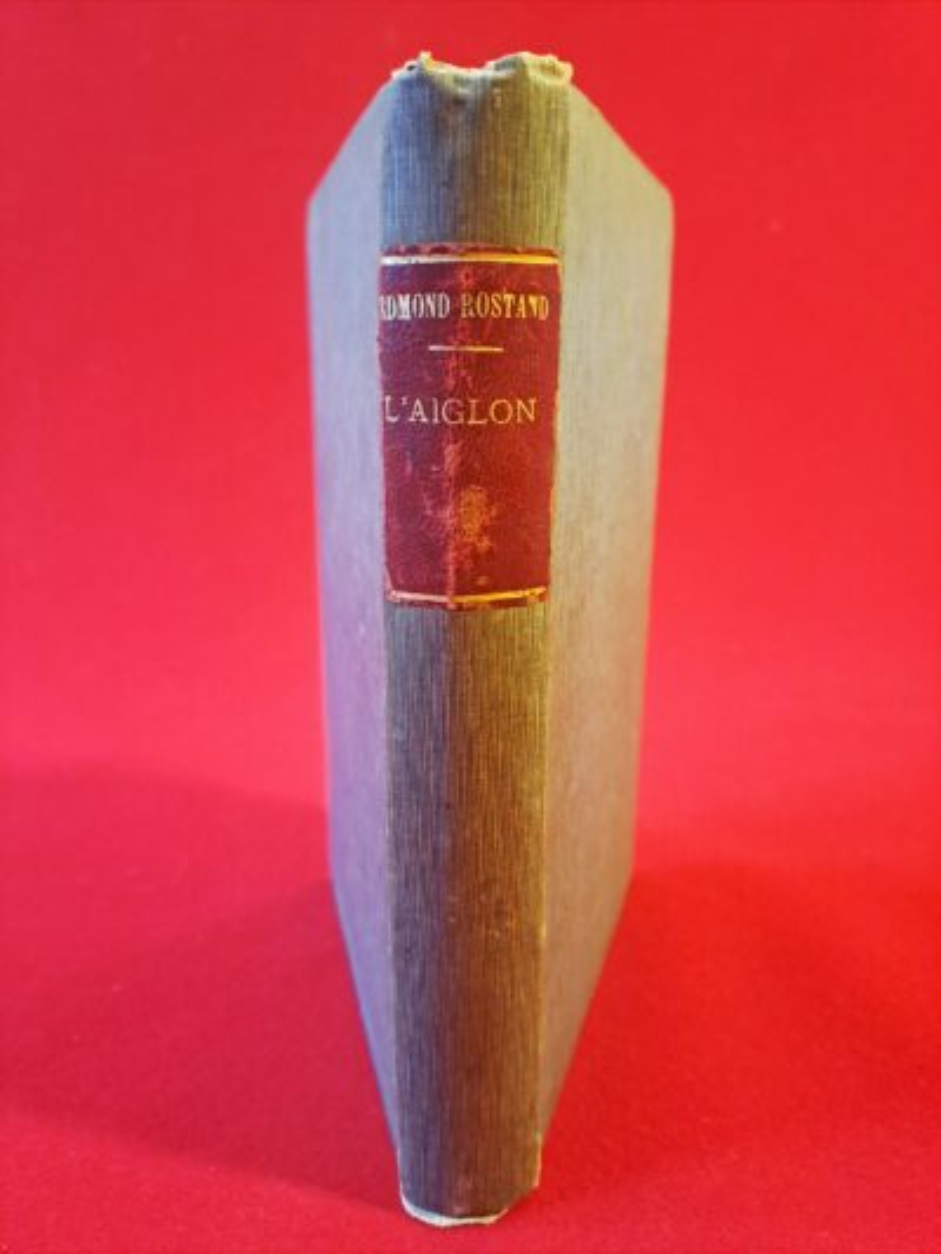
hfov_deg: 54.9
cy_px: 627
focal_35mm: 25
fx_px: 906
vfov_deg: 69.4
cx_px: 470
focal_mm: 4.65
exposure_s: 1/20
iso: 400
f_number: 1.8
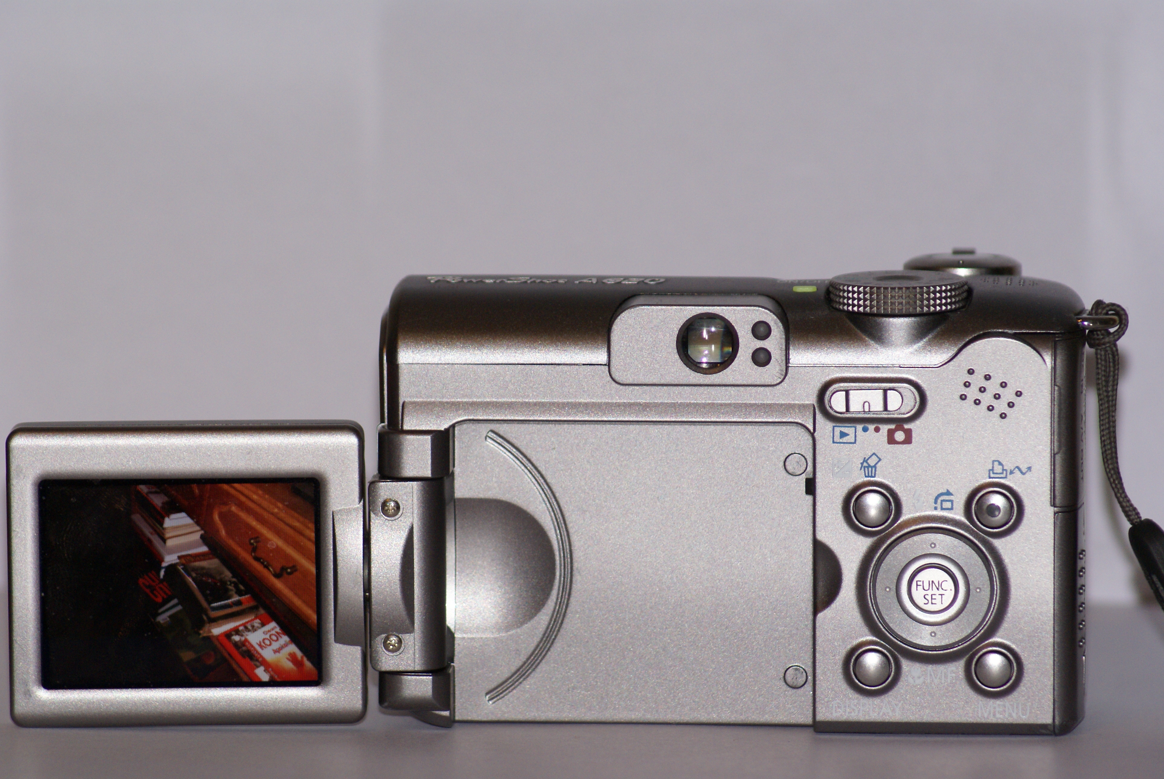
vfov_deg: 6.1
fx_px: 7284
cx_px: 582
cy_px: 390
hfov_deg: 9.1
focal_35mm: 225
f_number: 5.6
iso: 400
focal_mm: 150
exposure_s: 1/125
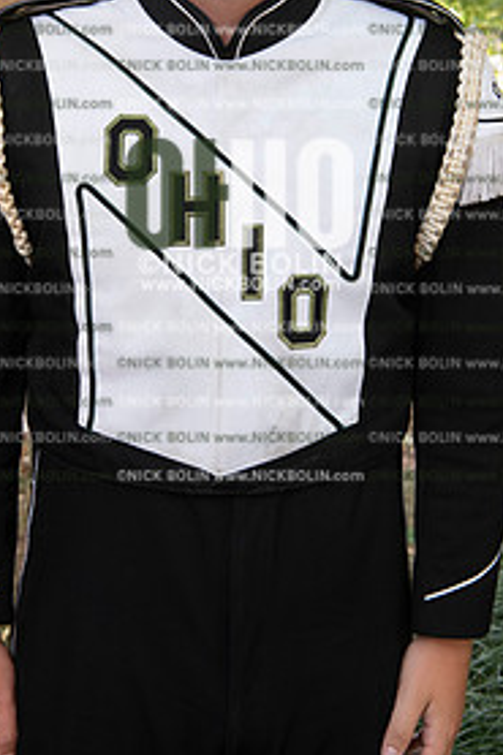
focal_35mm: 81
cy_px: 215
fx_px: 1700
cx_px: 239
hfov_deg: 16.8
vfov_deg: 24.9
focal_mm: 50
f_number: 8
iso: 800
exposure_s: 1/100
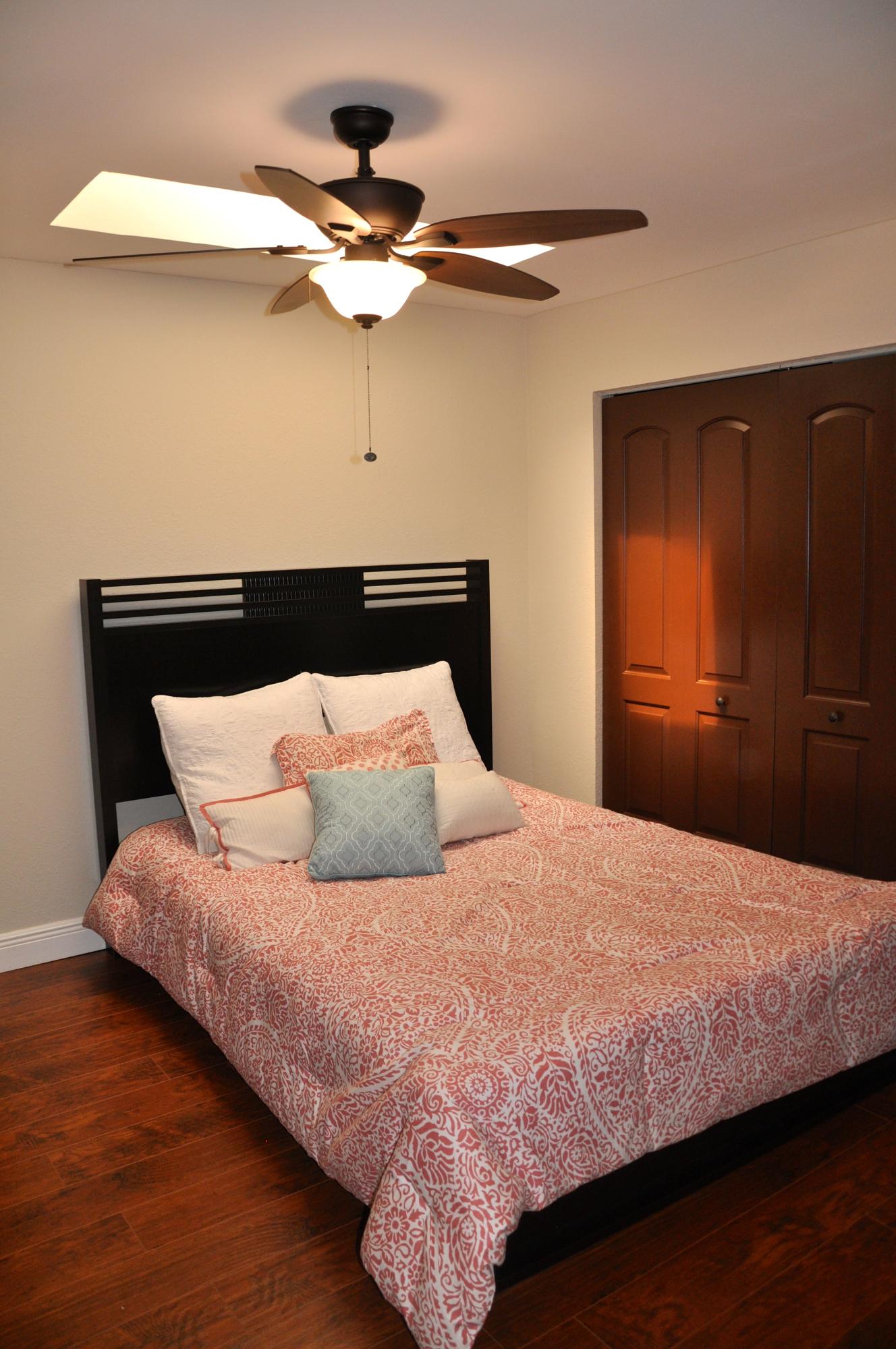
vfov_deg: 67.4
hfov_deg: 47.8
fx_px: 1011
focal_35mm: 27
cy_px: 674
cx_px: 448
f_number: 3.5
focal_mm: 18
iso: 500
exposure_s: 1/125
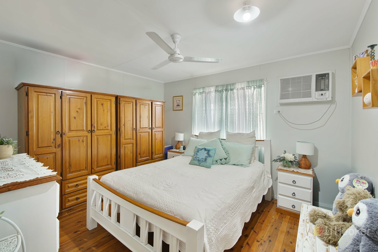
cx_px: 189
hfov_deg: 100.4
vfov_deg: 77.3
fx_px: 157
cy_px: 126
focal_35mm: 15
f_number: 8
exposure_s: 1/10
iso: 800
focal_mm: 15
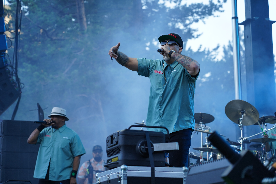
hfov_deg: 19.5
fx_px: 805
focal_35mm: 105
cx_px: 138
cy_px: 92
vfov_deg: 13.0
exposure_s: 1/125
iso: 200
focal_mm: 105
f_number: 4
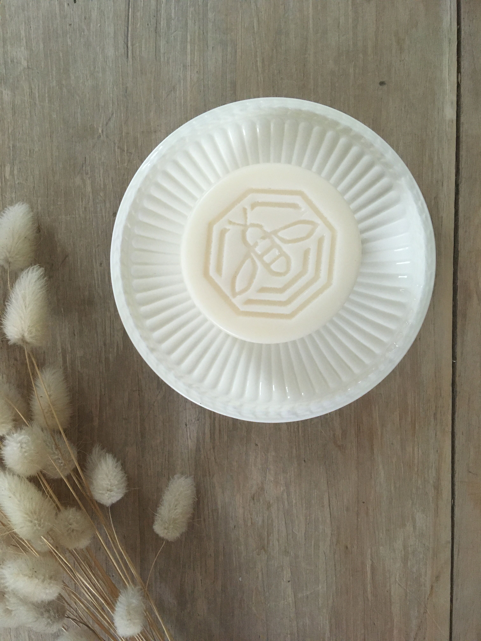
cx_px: 240
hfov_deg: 48.2
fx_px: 537
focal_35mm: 29
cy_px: 320
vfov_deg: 61.7
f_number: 2.2
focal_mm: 4.15
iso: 250
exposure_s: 1/33
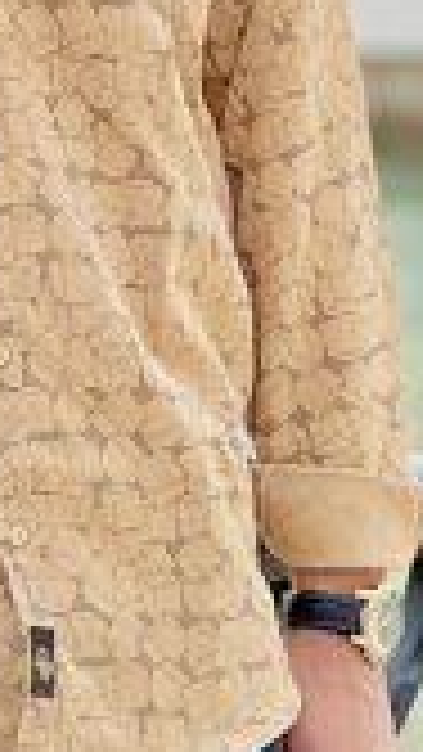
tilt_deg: -4.4
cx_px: -38
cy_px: 252
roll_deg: -0.3
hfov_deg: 3.4
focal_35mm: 352
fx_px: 7015
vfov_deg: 6.1
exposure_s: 1/121
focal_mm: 9
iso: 125
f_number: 2.8
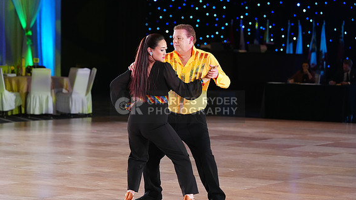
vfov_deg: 9.6
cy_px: 107
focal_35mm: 127
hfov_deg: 16.9
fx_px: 1199
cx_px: 177
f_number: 4
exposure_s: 1/400
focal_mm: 120
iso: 3200
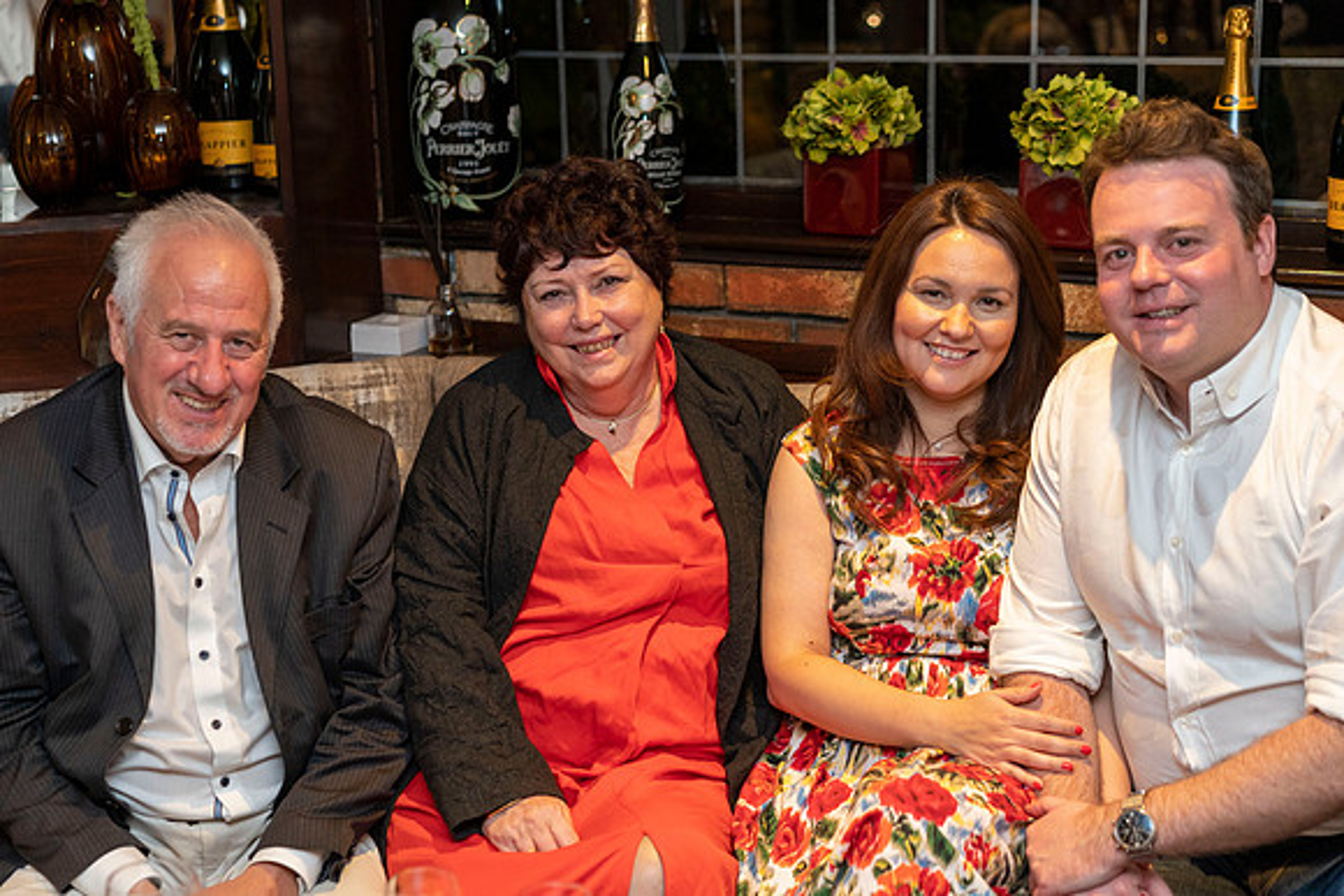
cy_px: 448
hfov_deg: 36.2
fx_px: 2054
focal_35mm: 55
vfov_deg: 24.6
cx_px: 672
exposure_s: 1/160
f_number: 2.8
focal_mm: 55
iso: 3200
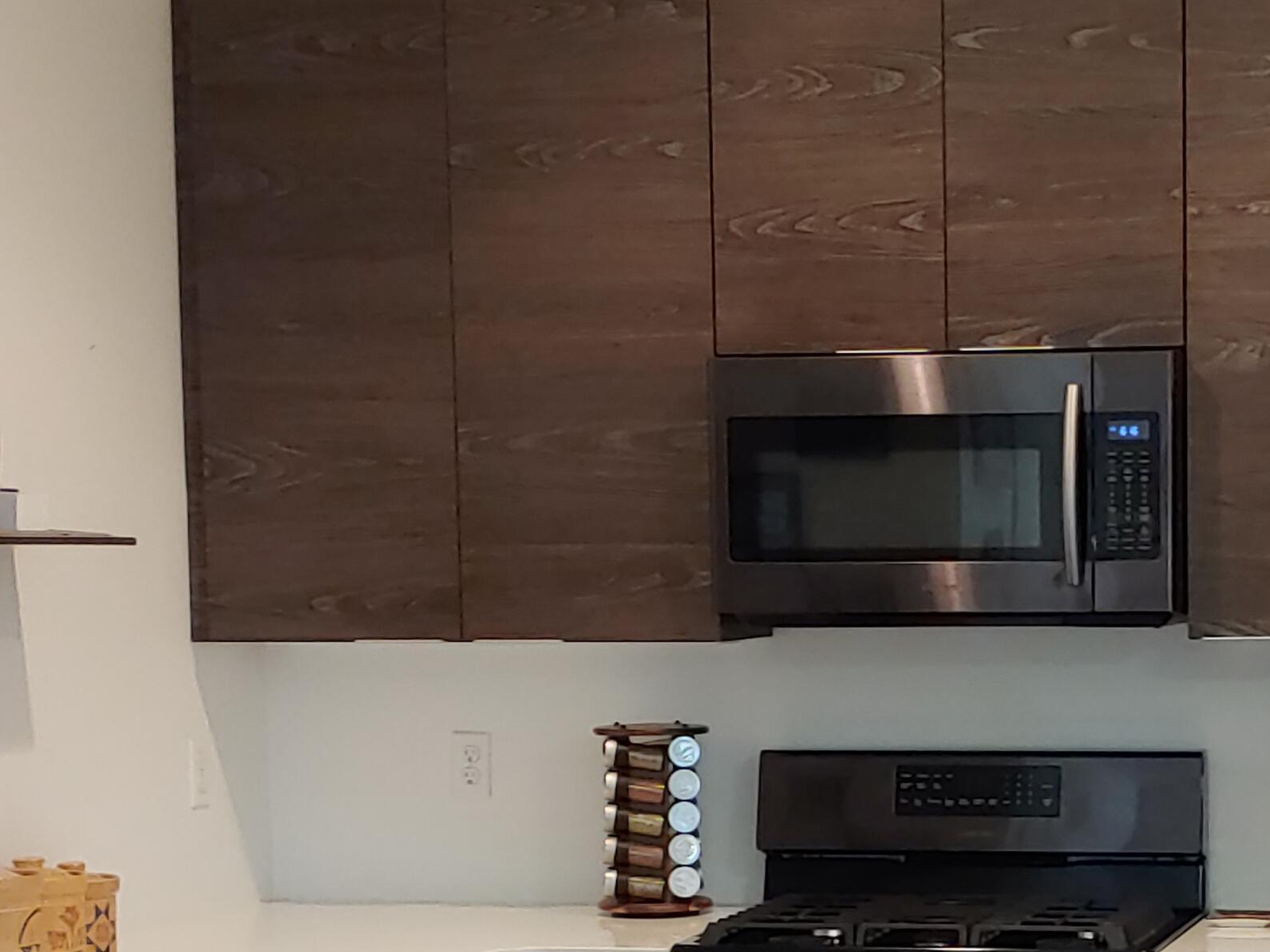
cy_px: 877
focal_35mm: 89
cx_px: 1080
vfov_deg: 16.4
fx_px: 3265
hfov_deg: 21.6
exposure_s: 1/30
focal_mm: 4.23
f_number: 1.5
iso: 150
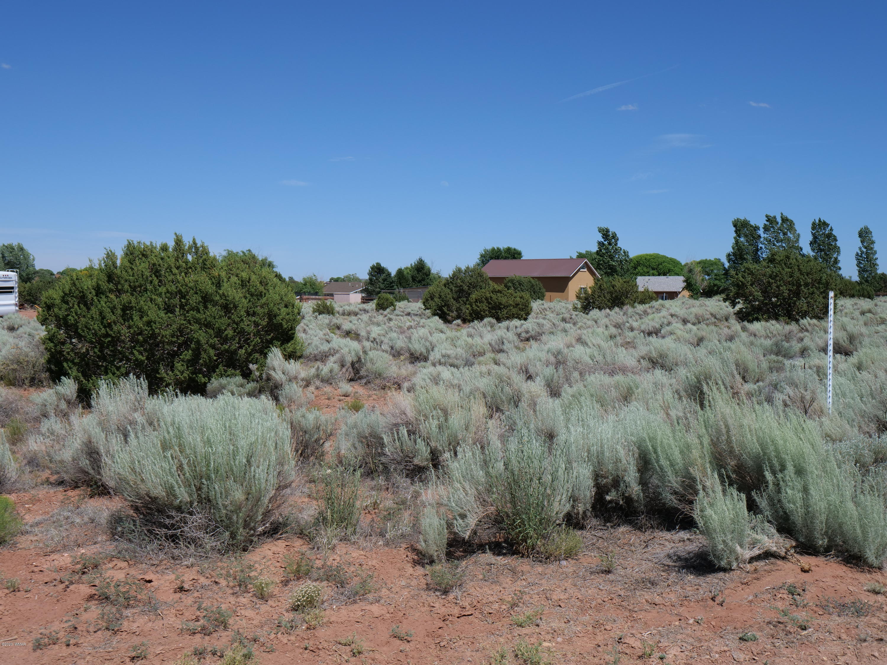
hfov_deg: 51.4
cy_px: 332
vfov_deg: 39.7
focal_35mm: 36
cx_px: 444
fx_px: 922
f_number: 9
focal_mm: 18
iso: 200
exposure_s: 1/500
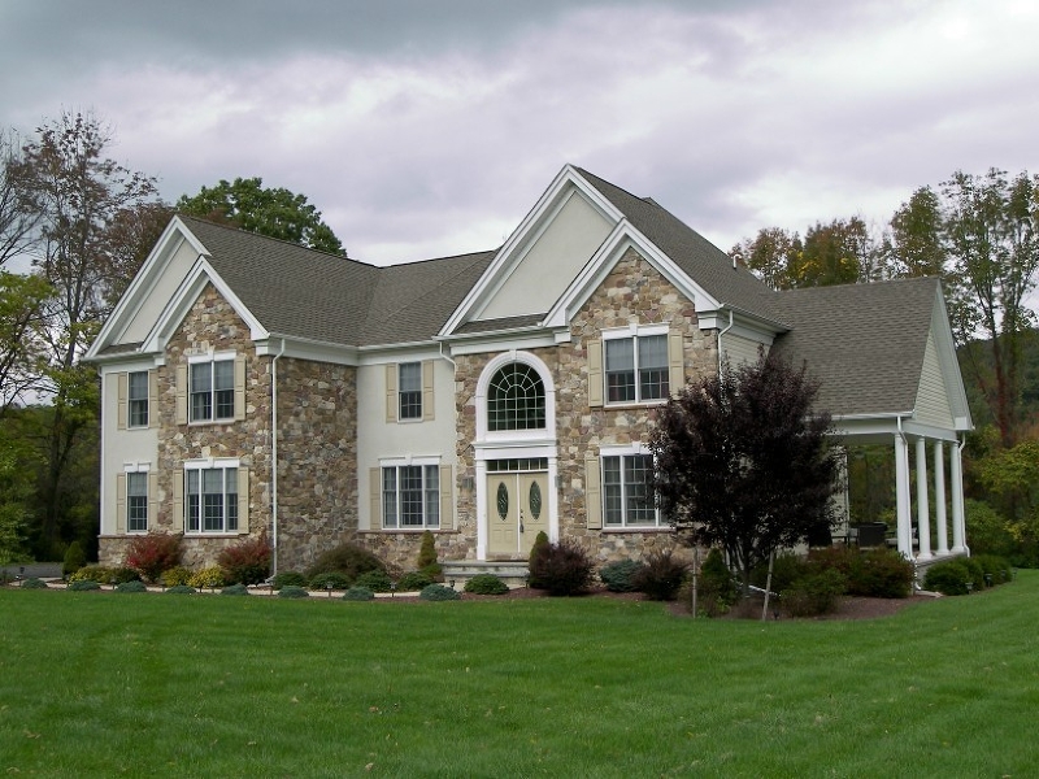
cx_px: 520
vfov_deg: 35.1
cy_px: 390
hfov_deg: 45.8
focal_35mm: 41
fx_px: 1231
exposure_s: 1/400
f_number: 3.2
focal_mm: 8.7
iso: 50
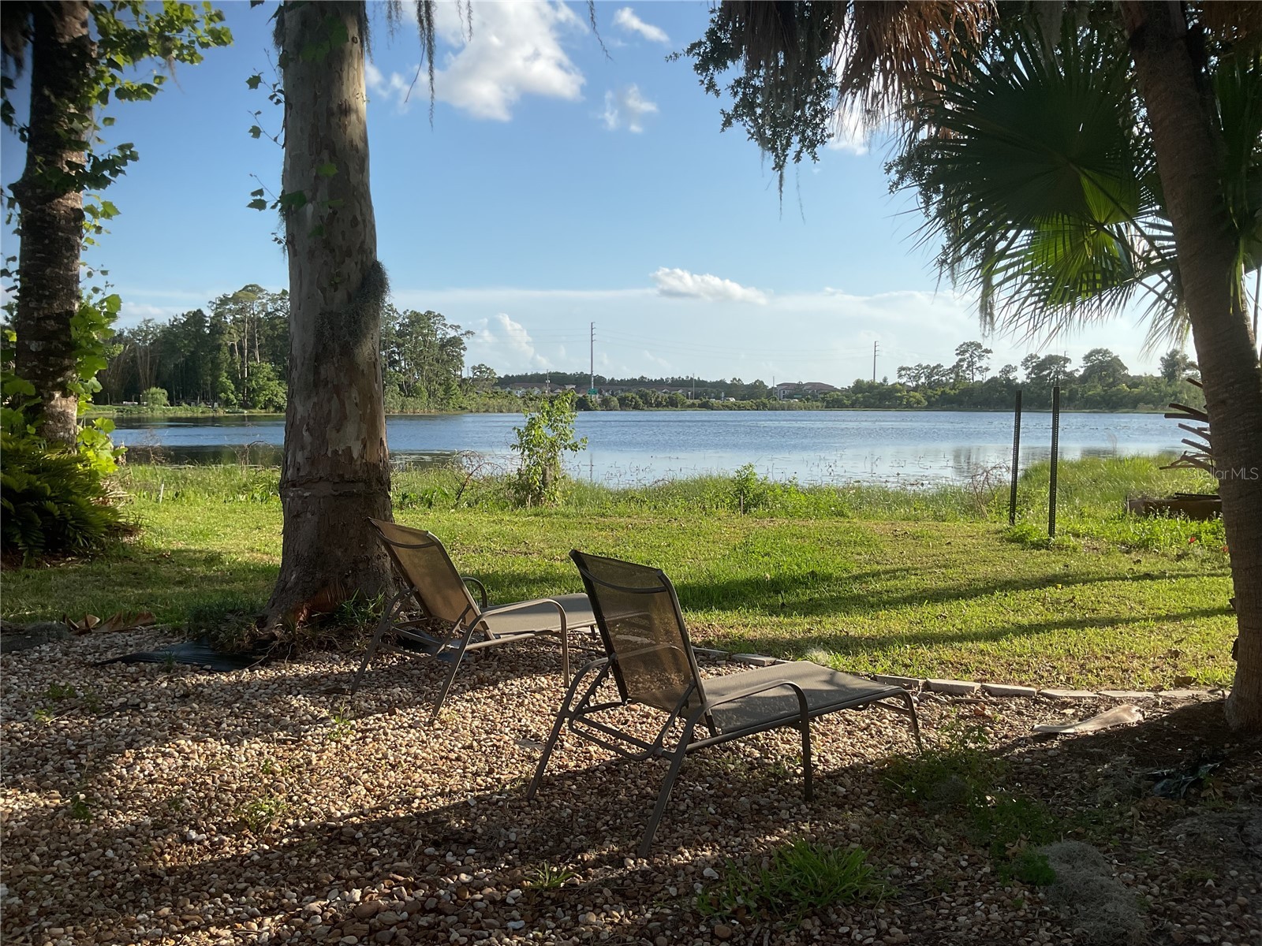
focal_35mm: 29
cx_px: 631
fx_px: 1057
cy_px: 473
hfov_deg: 61.7
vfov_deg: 48.2
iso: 16
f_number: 1.8
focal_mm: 3
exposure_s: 1/1490
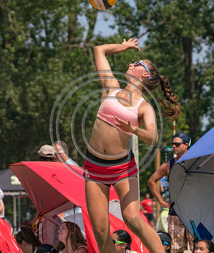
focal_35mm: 204
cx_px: 120
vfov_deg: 9.3
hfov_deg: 7.9
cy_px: 126
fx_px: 1558
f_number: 4
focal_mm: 99
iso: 200
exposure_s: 1/2500
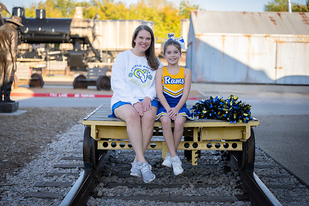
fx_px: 601
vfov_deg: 19.5
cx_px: 154
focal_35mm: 70
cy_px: 103
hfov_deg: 28.8
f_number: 2.8
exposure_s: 1/400
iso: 125
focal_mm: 70
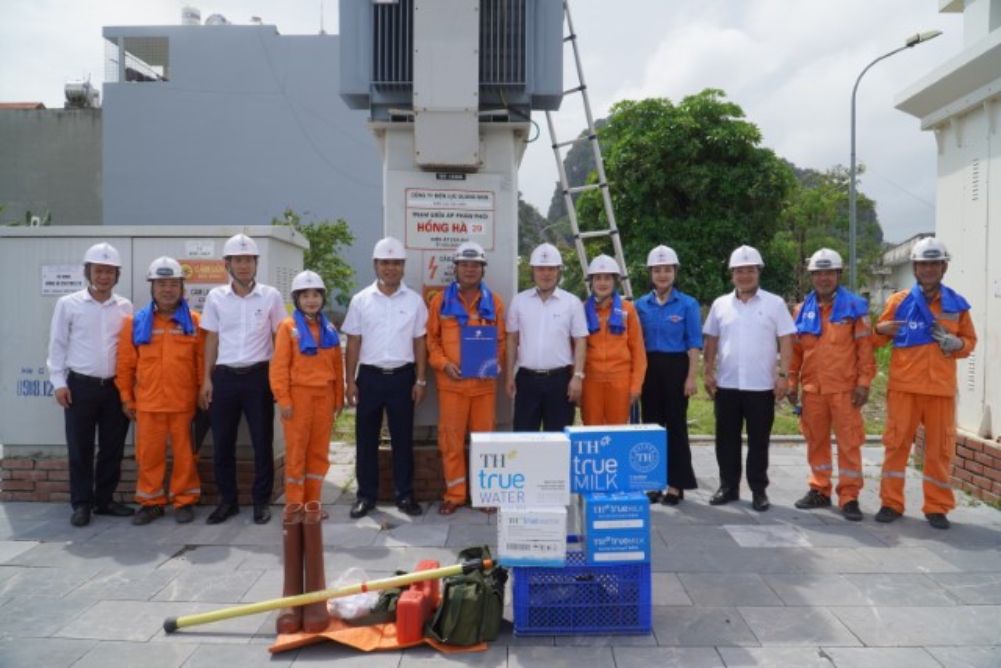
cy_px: 334
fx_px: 751
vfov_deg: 48.0
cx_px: 500
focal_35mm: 27
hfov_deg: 67.4
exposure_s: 1/640
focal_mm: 18
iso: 100
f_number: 4.5
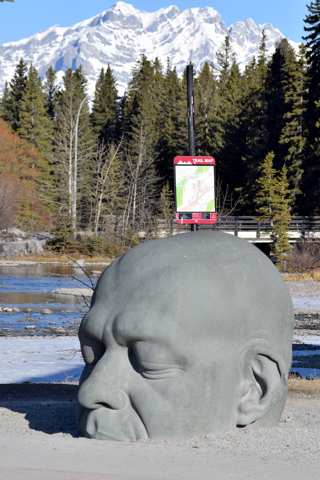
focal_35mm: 195
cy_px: 240
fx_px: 2601
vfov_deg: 10.5
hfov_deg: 7.0
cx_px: 160
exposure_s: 1/500
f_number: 11
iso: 200
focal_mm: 130
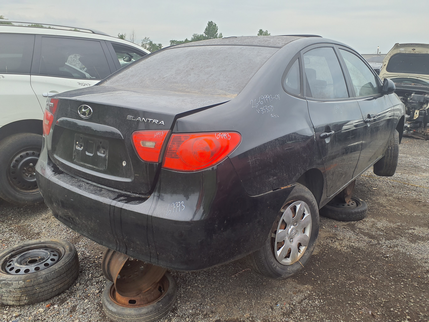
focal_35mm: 27
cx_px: 214
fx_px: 335
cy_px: 161
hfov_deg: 65.3
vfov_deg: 51.4
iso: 40
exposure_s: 1/432
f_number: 1.9
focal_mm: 3.58
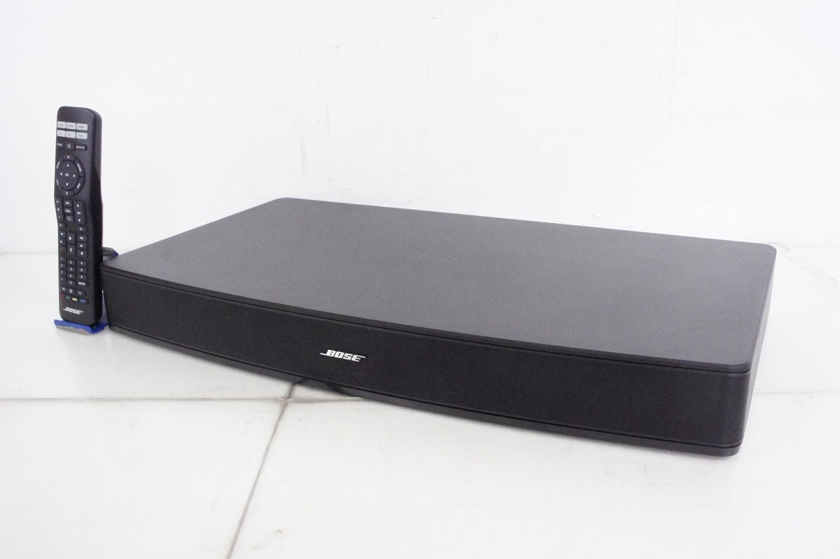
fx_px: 769
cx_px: 420
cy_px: 280
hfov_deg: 57.3
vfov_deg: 39.9
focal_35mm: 33
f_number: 10
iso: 6400
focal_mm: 22
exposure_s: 1/40
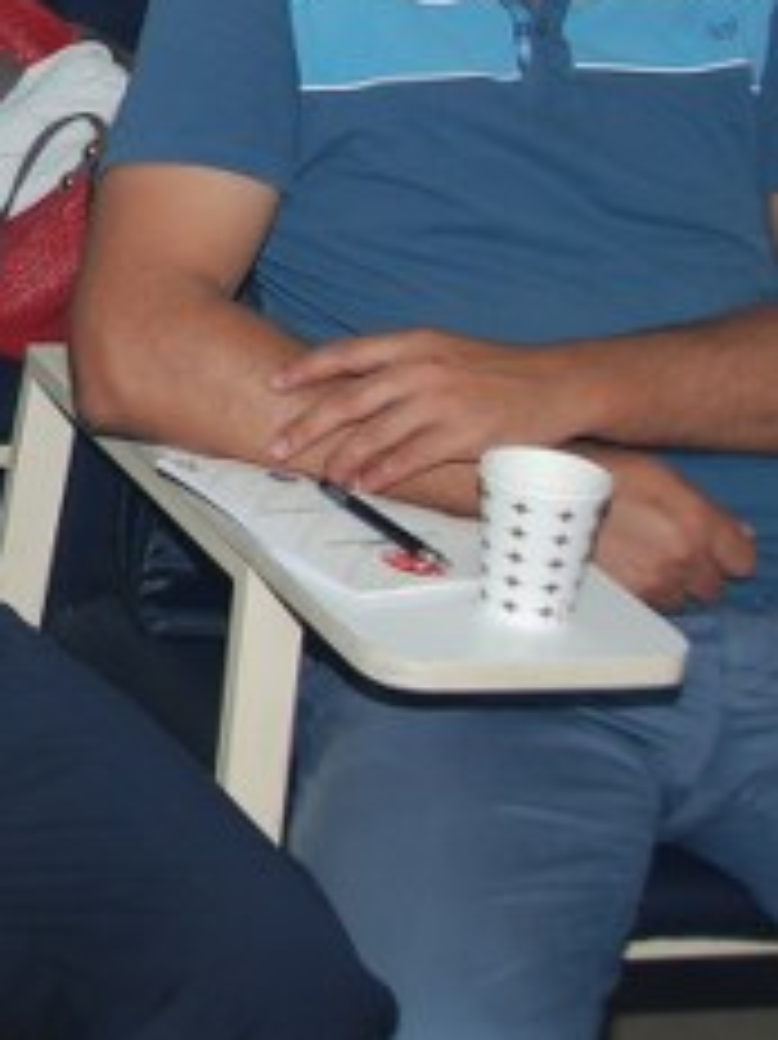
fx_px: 2999
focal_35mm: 100
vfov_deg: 19.2
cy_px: 34
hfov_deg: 13.5
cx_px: -540
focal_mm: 20
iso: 200
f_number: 4
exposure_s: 1/60
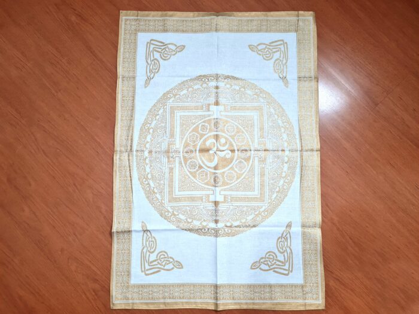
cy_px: 157
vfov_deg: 53.1
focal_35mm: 26
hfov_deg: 67.3
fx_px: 315
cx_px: 210
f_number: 1.8
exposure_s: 1/60
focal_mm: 5.4
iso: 200
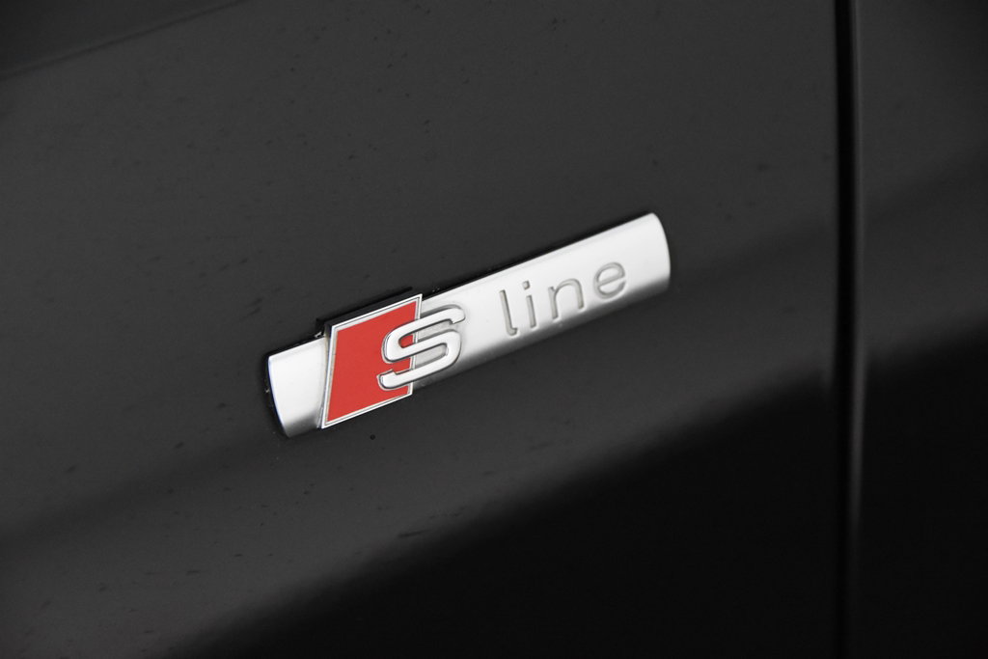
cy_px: 330
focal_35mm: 105
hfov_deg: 19.5
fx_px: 2882
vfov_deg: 13.0
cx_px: 494
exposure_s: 1/125
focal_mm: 70
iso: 5000
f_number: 4
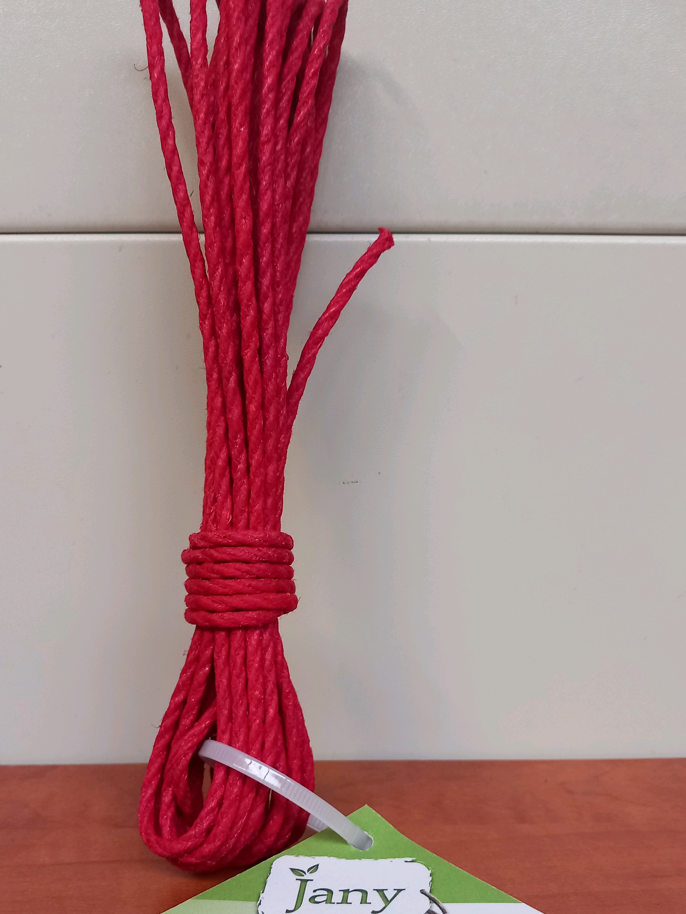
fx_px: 925
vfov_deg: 52.3
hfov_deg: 40.7
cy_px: 543
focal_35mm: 35
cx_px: 319
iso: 200
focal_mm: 4
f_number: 1.8
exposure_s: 1/33.3
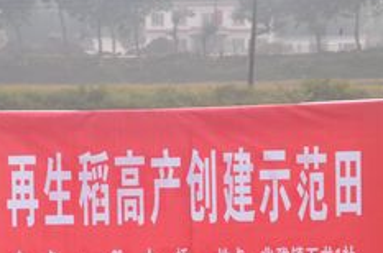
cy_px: 246
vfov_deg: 10.5
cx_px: 143
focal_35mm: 129
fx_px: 1369
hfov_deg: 15.9
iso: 200
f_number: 7.1
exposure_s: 1/200
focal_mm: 40
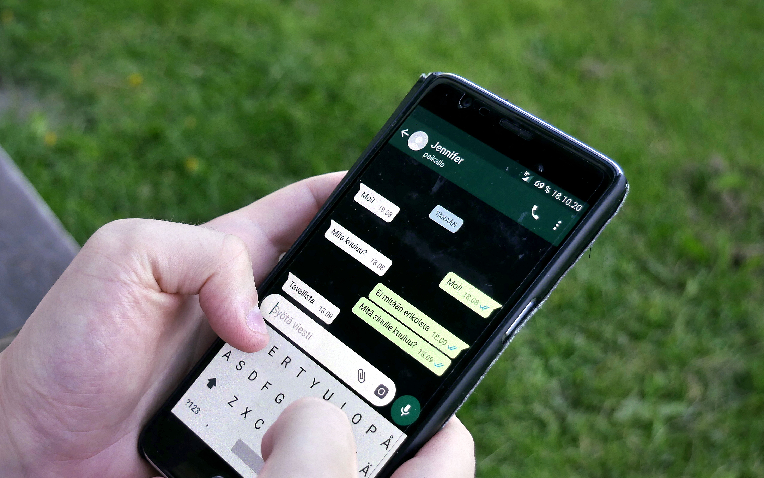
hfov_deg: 35.1
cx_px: 331
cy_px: 295
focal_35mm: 58
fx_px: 1208
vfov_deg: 22.3
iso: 200
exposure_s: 1/250
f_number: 4.2
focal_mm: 22
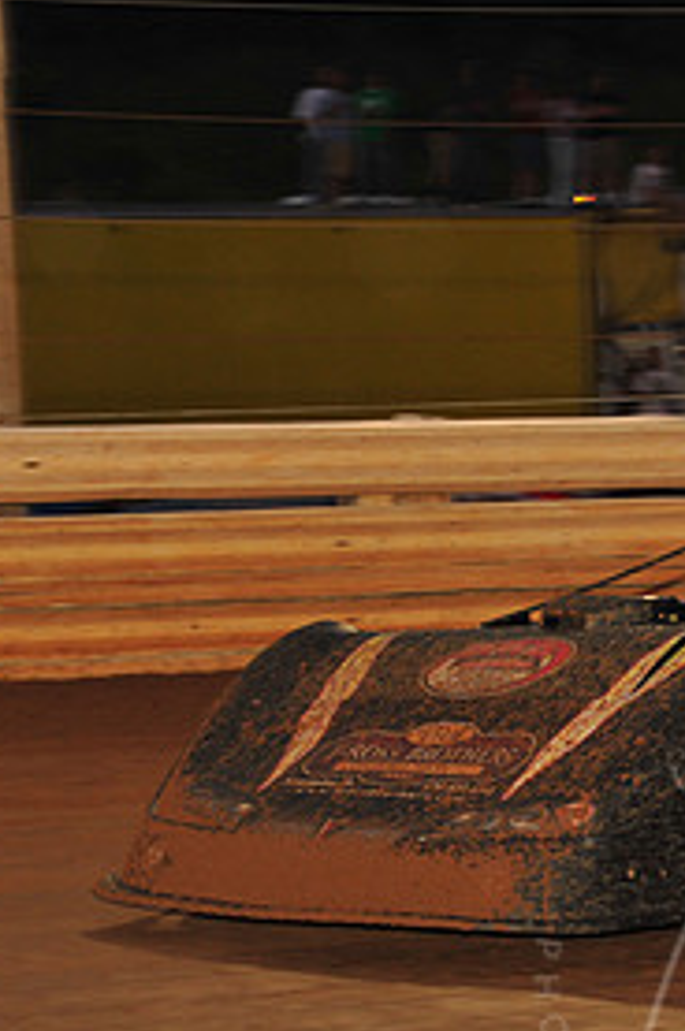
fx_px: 8097
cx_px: 756
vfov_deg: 7.3
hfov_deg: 4.8
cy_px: 629
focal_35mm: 283
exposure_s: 1/320
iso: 800
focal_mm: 135
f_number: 6.3
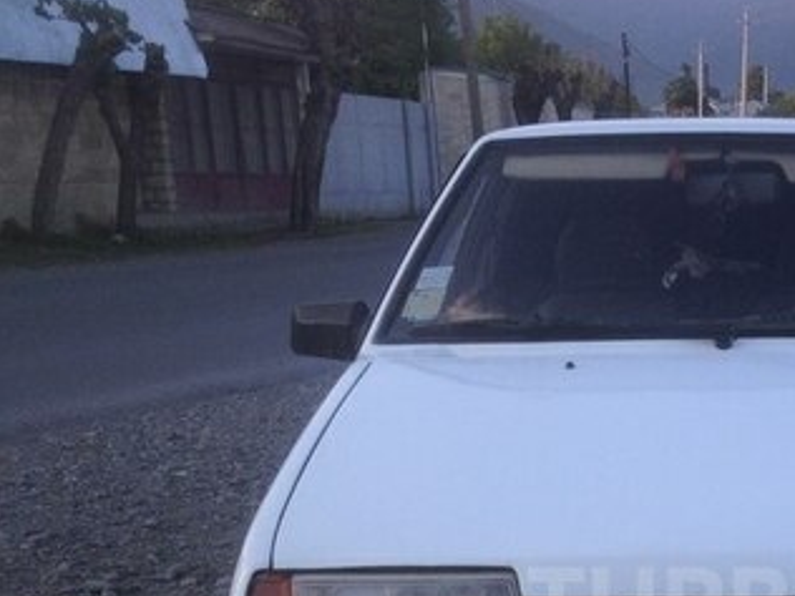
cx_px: 785
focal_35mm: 69
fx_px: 1585
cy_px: 605
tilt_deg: -14.3
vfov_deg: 20.6
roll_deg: -1.6
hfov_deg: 26.7
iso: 50
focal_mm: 4.12
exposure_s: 1/270
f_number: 2.4
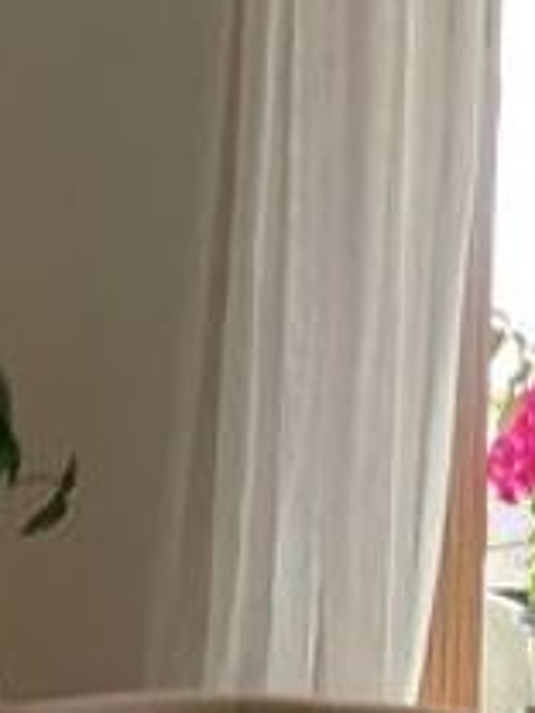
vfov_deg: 12.3
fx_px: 3297
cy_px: 632
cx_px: 665
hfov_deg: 9.1
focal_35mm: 160
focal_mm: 4.6
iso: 25
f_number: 2
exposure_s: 1/60
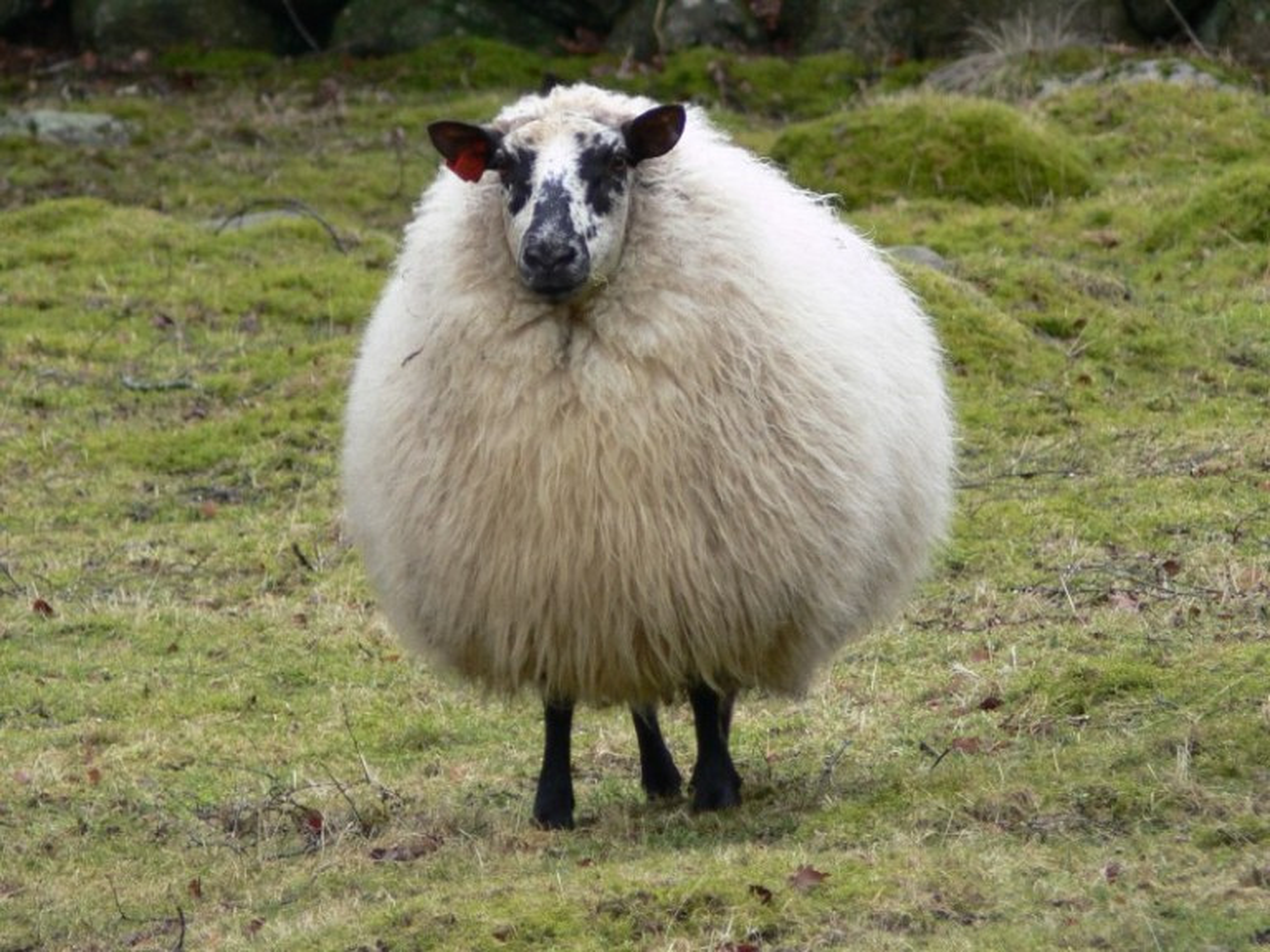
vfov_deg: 3.5
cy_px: 476
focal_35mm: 420
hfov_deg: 4.7
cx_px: 635
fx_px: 15409
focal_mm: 88.8
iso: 80
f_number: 4
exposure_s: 1/50
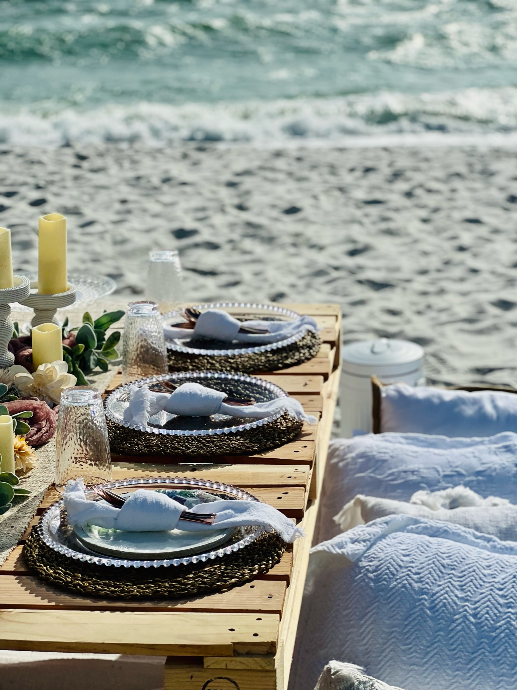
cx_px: 258
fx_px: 1534
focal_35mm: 77
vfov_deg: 25.3
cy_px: 345
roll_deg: +4.9
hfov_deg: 19.1
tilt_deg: -17.8
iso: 32
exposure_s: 1/1980
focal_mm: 9
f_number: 2.8
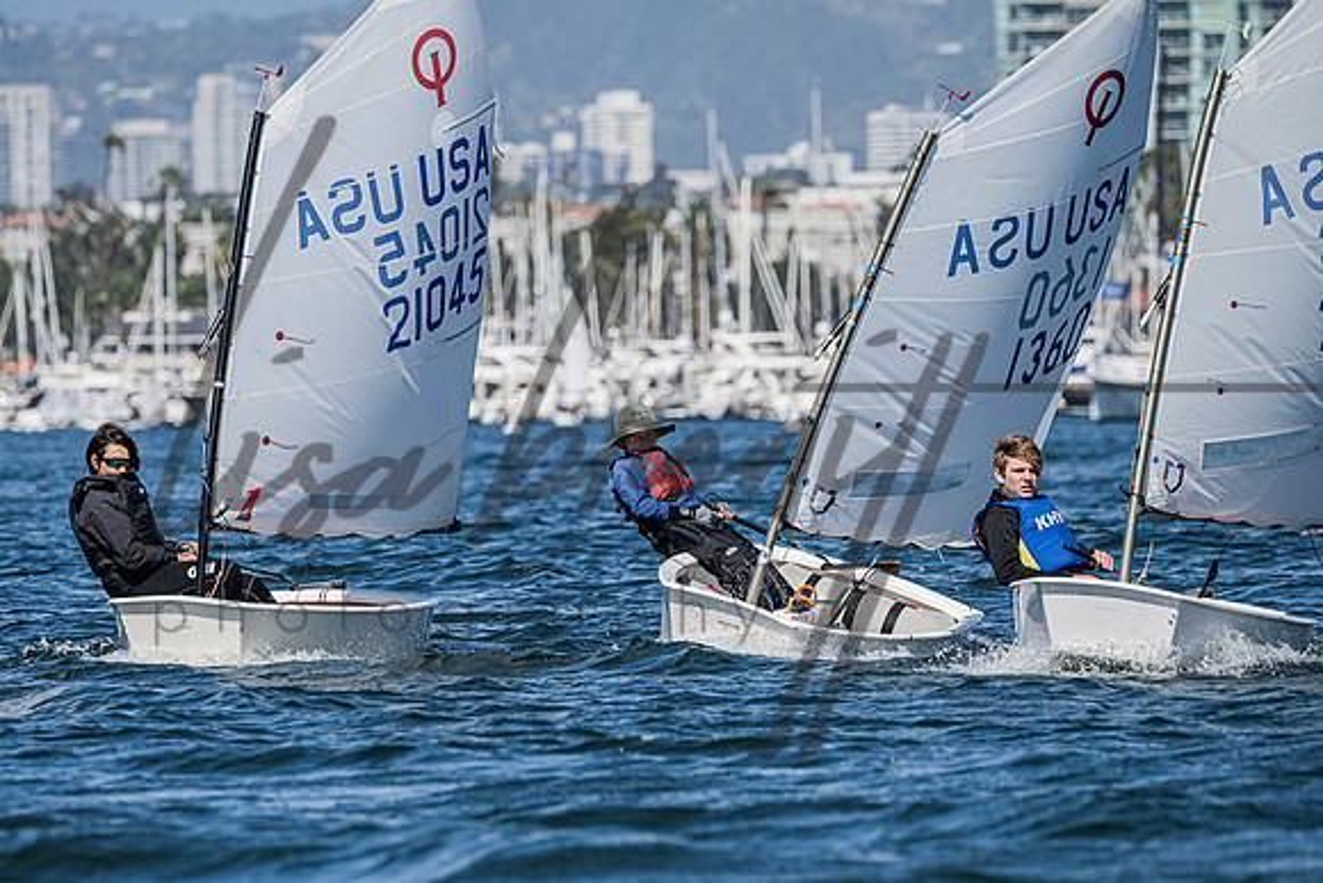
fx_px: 18014
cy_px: 541
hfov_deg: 4.2
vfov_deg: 2.8
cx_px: 513
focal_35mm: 490
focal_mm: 400
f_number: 8
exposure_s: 1/1000
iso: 320
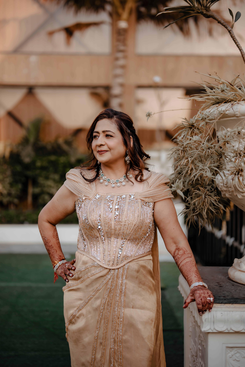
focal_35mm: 50
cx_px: 122
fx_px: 510
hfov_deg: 27.0
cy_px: 184
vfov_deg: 39.6
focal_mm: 50
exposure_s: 1/320
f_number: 1.4
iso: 50
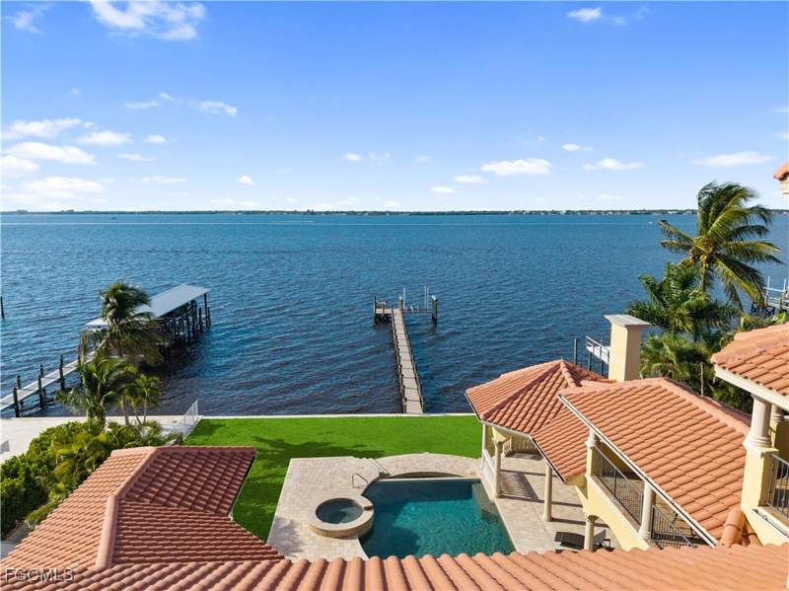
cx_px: 394
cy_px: 296
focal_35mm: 24
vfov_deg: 56.8
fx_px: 547
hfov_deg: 71.6
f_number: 1.8
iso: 100
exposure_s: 1/500
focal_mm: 8.67
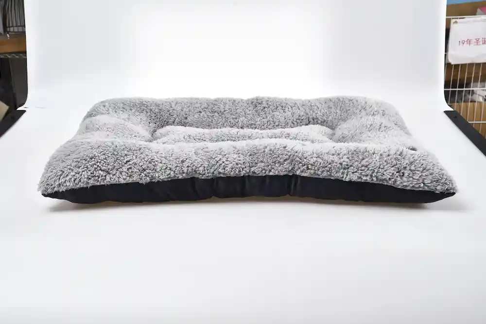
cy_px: 162
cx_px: 243
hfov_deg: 38.2
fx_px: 702
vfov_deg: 26.0
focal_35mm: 52
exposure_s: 1/125
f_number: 11
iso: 250
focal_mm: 52
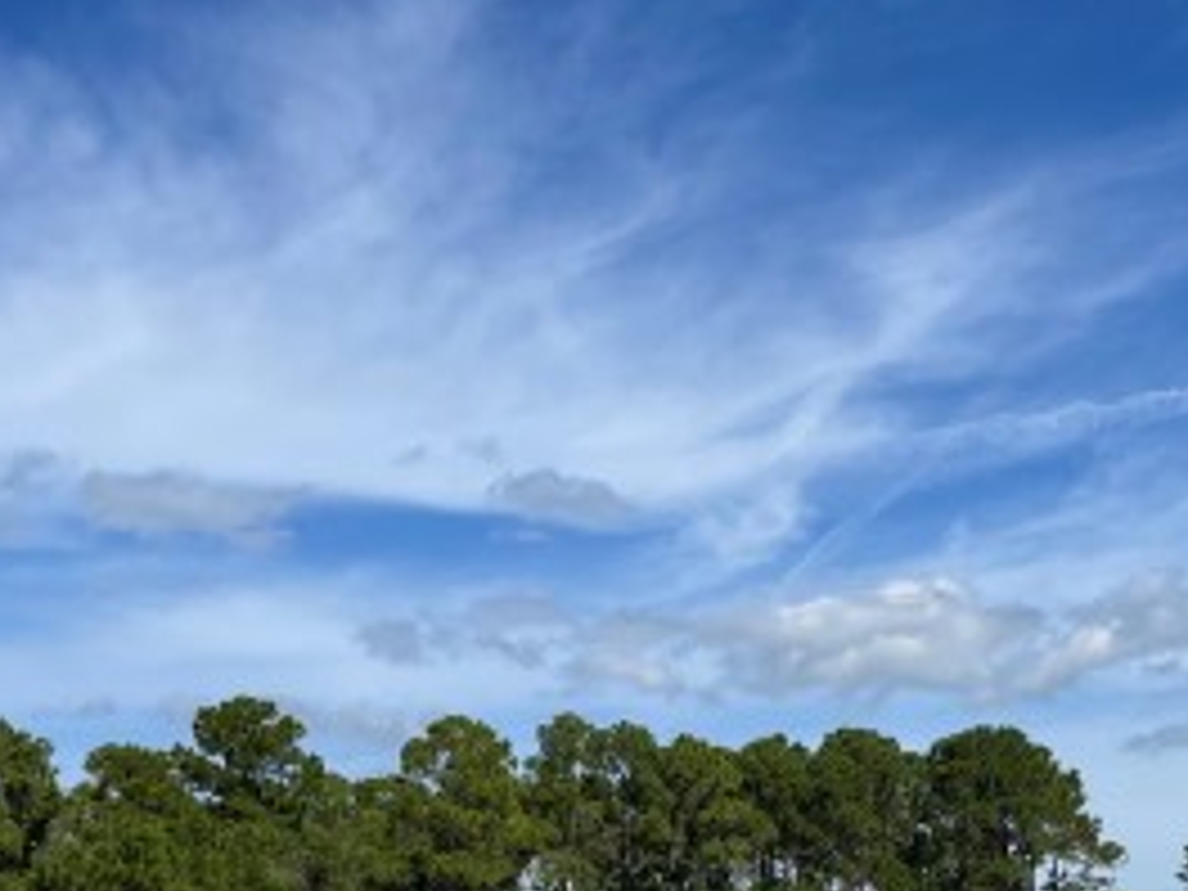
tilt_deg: +2.9
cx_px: 770
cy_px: 963
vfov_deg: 22.1
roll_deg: +1.9
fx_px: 2162
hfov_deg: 30.5
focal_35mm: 63
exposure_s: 1/5917
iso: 32
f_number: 1.6
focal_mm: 5.1
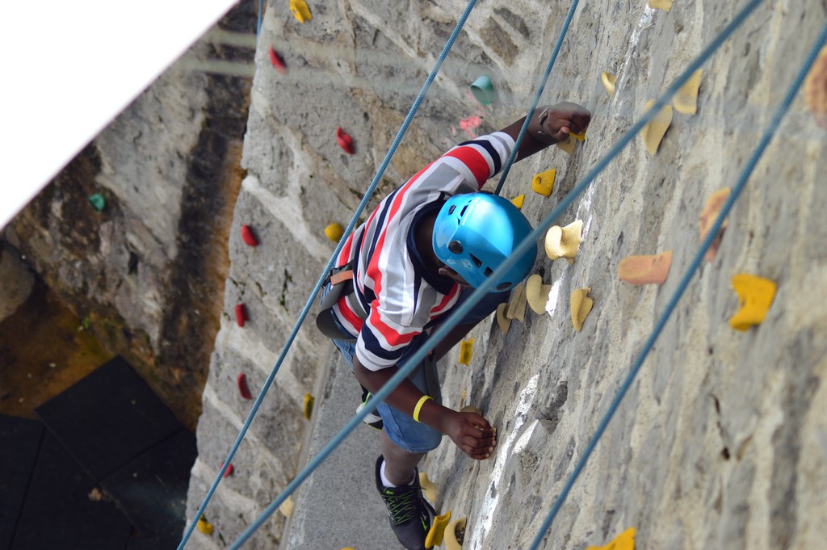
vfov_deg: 13.0
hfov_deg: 19.5
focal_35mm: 105
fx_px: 2410
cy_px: 275
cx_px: 414
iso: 100
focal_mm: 70
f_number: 5
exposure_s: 1/320
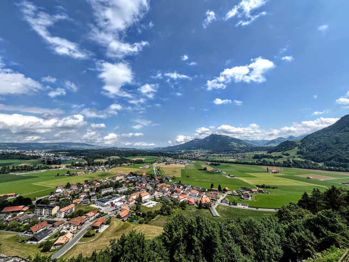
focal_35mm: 13
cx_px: 174
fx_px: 131
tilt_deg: +6.4
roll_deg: -0.1
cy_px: 131
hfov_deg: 106.2
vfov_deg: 89.9
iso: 32
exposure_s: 1/2320
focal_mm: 1.57
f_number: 1.8
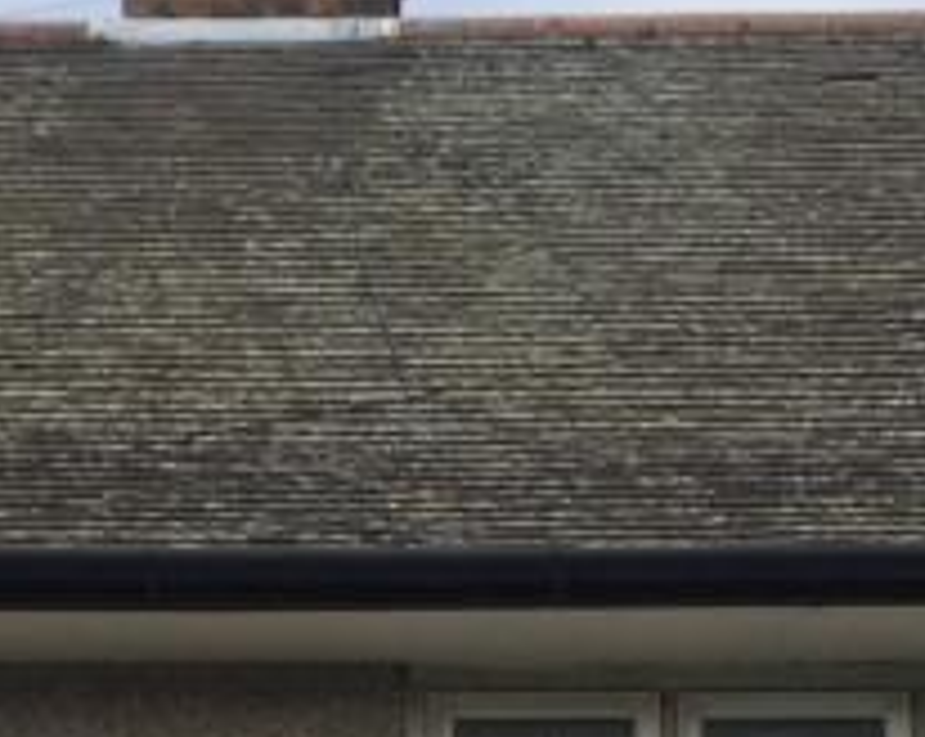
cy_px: 1555
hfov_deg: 13.7
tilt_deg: +8.3
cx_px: 319
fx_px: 3853
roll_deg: -0.5
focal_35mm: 141
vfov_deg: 10.0
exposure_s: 1/2639
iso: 32
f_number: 2.2
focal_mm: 4.15
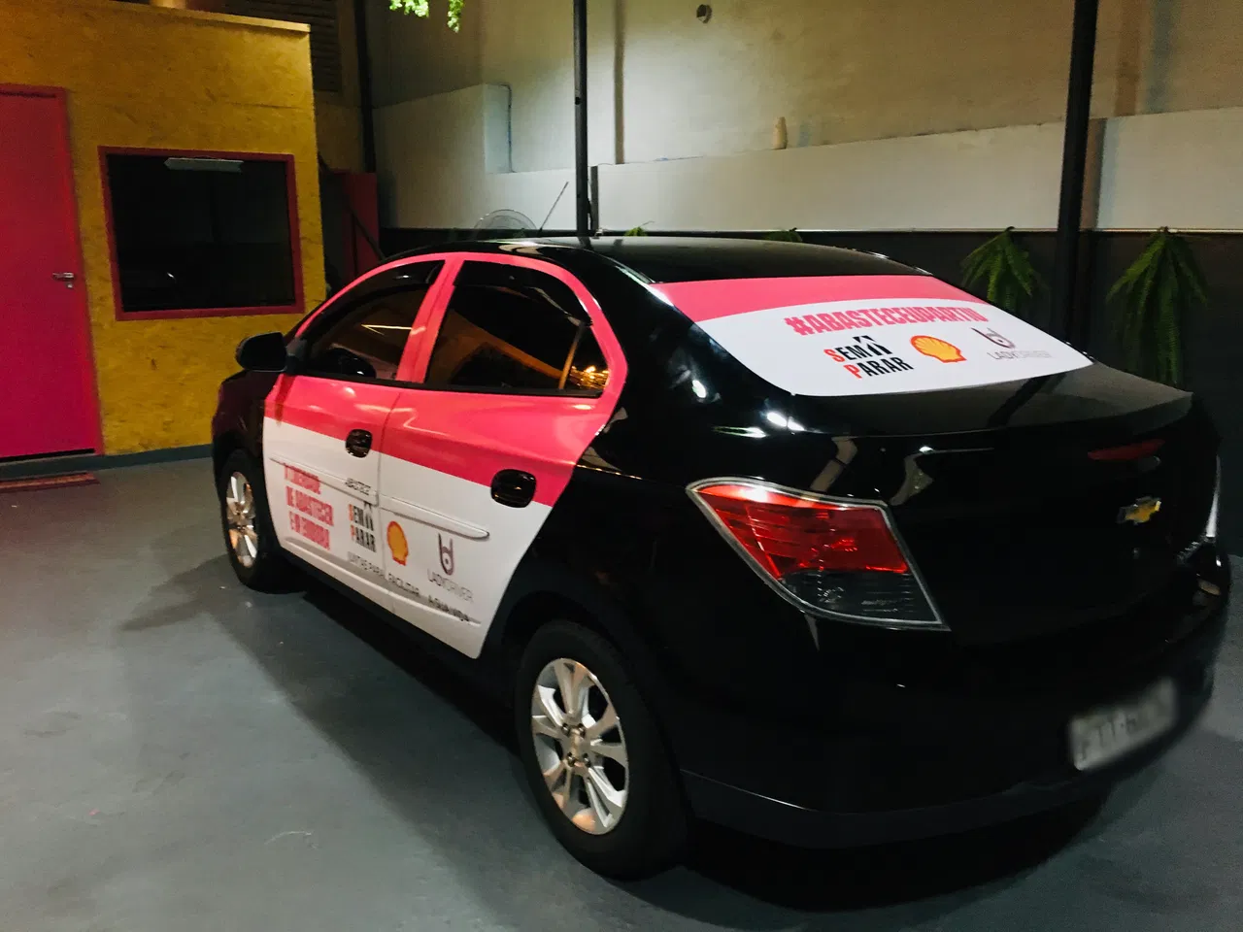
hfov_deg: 61.7
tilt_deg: -10.9
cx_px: 622
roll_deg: +0.2
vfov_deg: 48.2
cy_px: 466
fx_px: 1041
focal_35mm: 29
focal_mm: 4.15
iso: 200
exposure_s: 1/20
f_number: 2.2
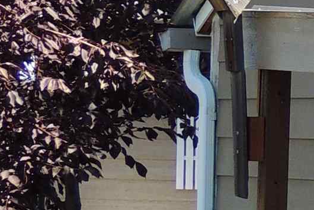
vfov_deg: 5.3
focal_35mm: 259
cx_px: 896
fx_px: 2260
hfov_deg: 7.2
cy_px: 146
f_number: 3.4
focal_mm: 7.6
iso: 100
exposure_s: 1/320
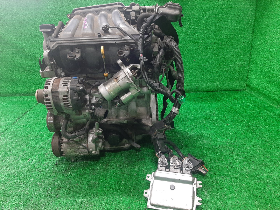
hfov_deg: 67.3
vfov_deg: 53.1
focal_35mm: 26
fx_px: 210
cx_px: 140
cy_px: 105
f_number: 1.7
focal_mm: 3.93
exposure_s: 1/50
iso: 163
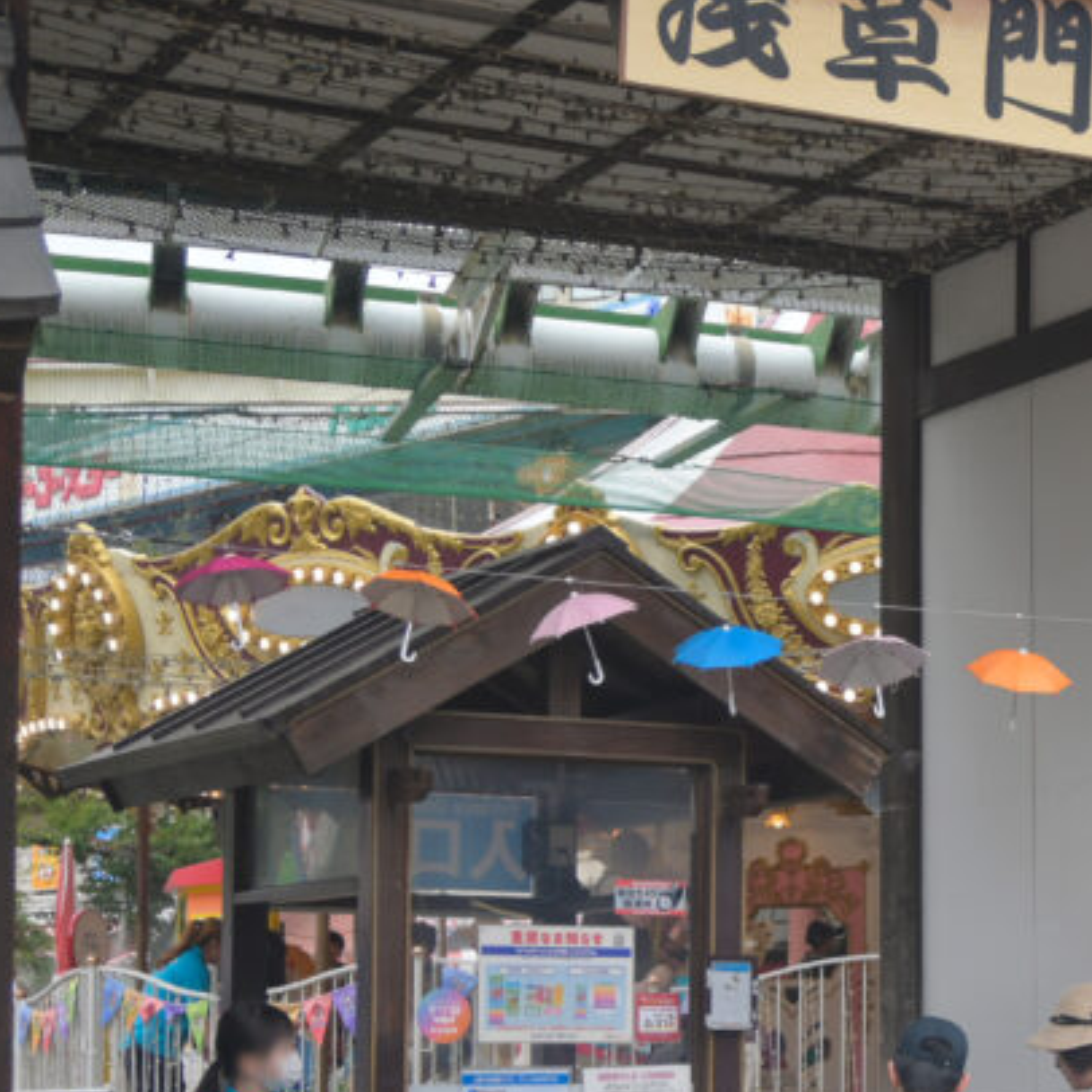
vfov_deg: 19.4
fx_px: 3160
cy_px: 865
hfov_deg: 18.8
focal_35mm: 89
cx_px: 1210
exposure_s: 1/250
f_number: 4.5
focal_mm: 27.5
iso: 100
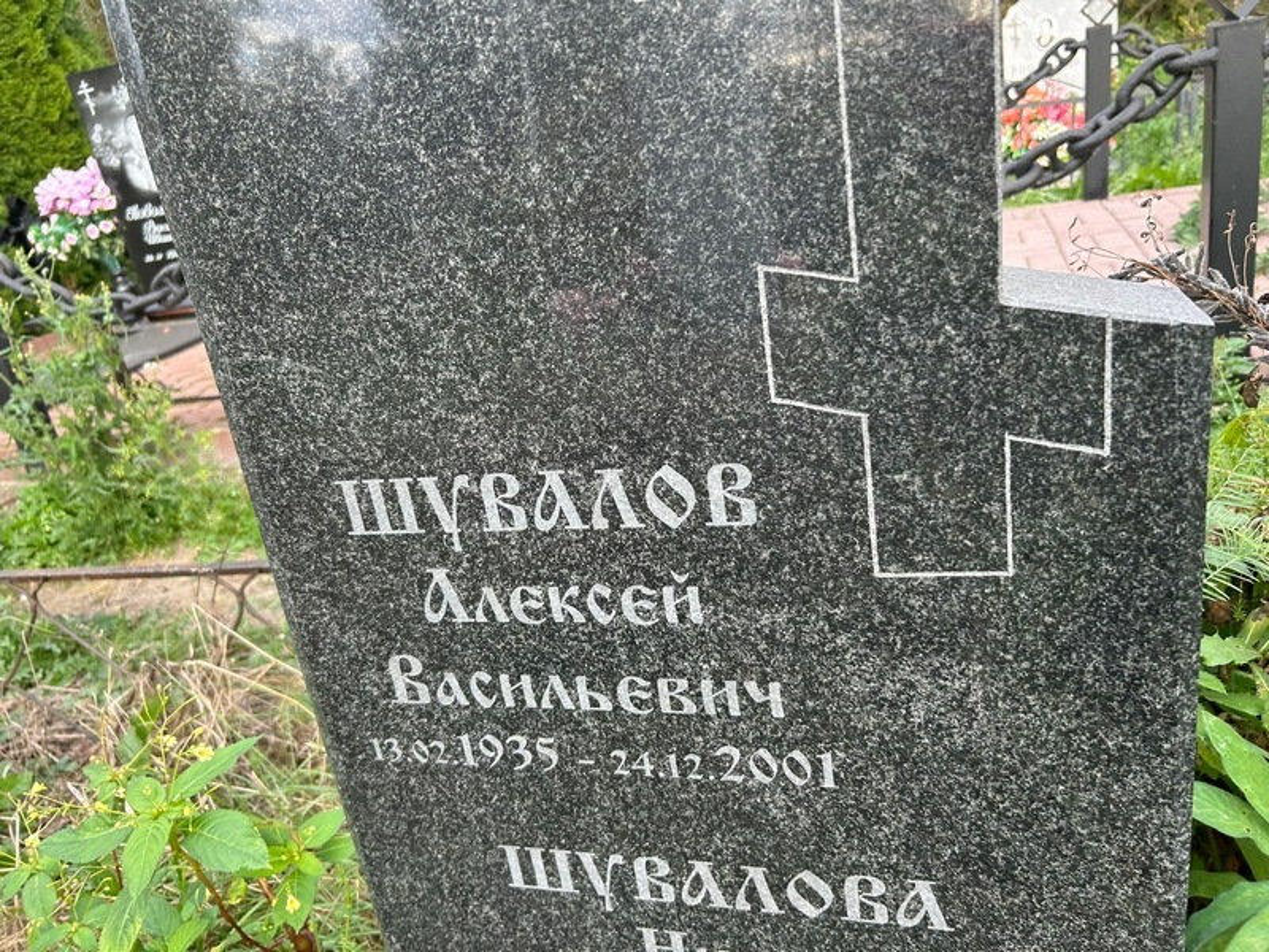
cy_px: 476
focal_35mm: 26
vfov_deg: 53.1
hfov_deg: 67.3
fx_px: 953
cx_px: 634
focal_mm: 5.7
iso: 40
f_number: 1.5
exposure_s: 1/137
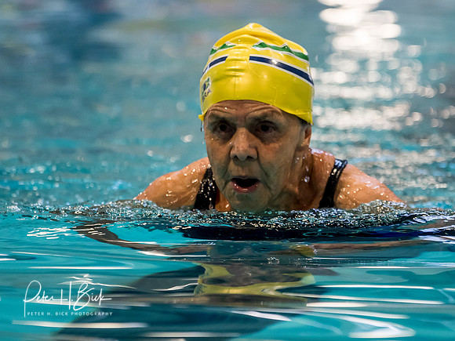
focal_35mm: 659
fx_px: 8664
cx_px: 248
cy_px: 187
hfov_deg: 3.0
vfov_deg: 2.3
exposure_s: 1/400
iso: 1250
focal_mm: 200
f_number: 2.8
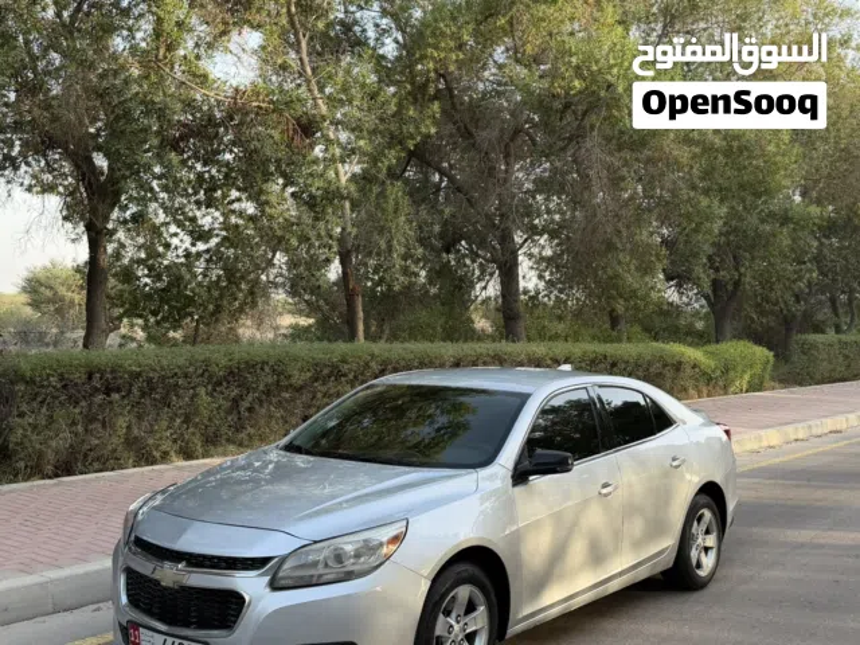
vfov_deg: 56.8
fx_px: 596
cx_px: 430
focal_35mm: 24
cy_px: 322
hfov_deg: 71.6
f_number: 1.78
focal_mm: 6.76
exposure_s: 1/858
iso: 100
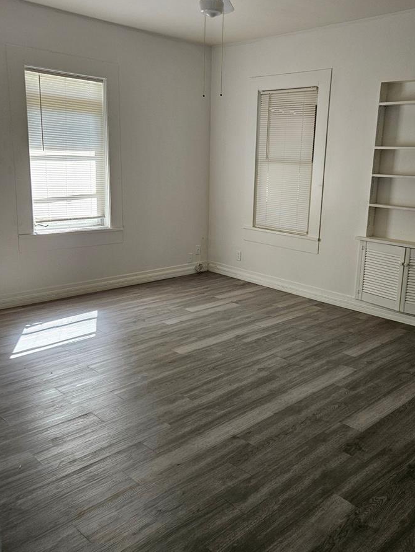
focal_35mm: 31
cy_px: 260
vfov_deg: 58.3
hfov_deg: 45.1
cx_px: 257
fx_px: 495
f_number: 1.8
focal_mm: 5.4
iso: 100
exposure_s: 1/120
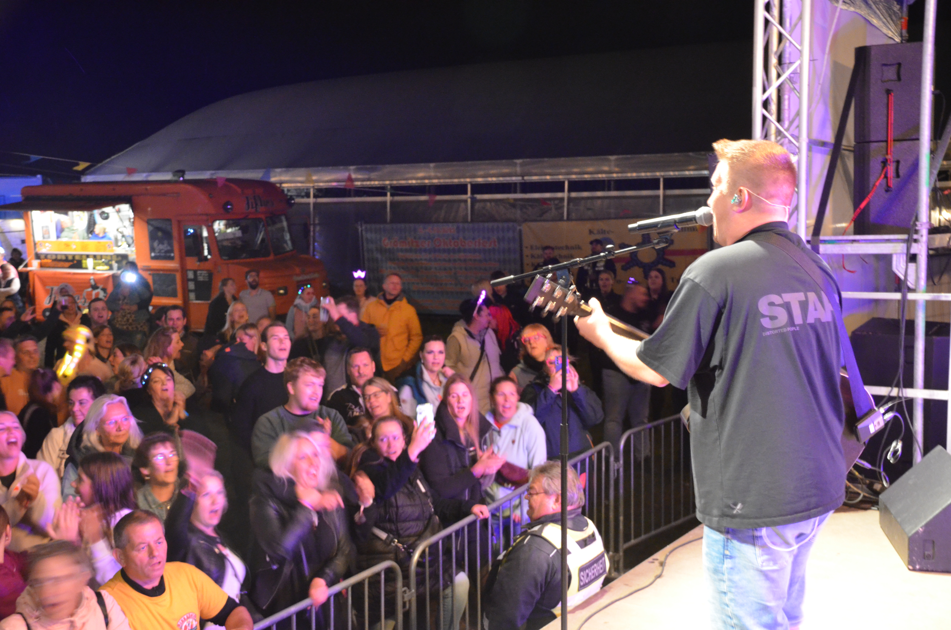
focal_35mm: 40
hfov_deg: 48.0
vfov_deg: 32.9
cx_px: 476
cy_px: 315
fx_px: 1068
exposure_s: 1/10
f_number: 4
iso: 3200
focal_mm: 27
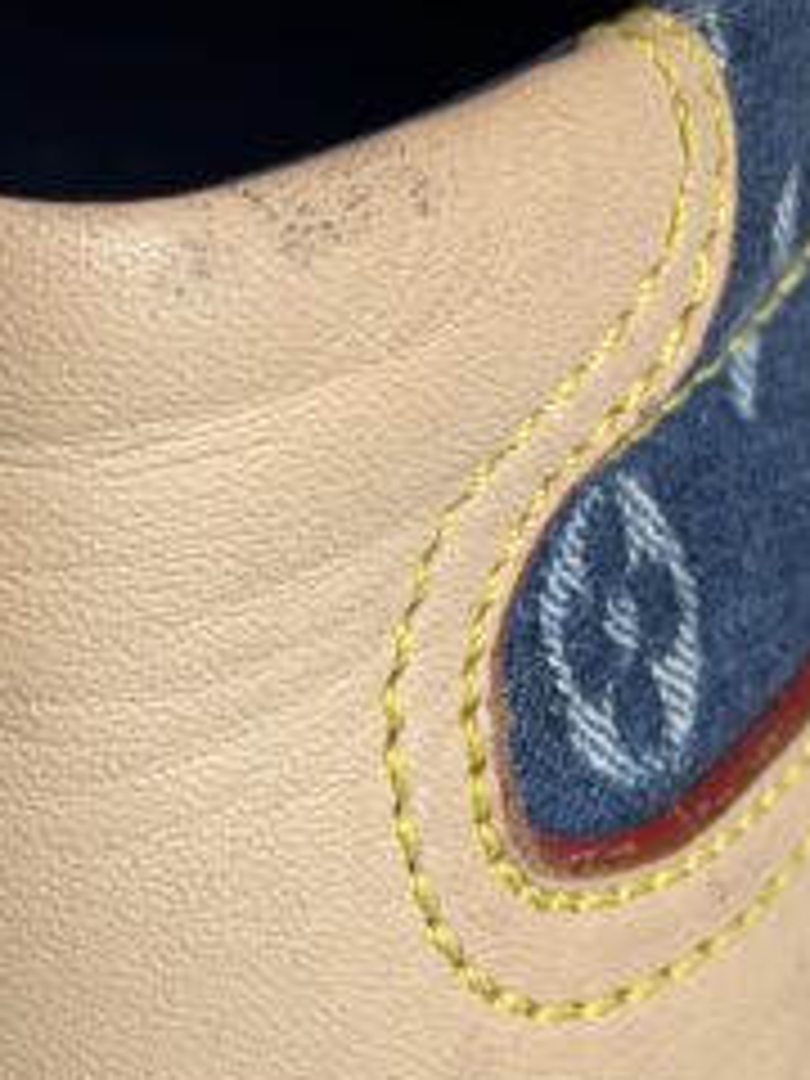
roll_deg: +1.7
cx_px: 297
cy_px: 423
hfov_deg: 9.3
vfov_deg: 12.3
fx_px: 4992
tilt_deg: -34.4
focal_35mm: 160
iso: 50
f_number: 1.78
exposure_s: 1/182
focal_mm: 6.76
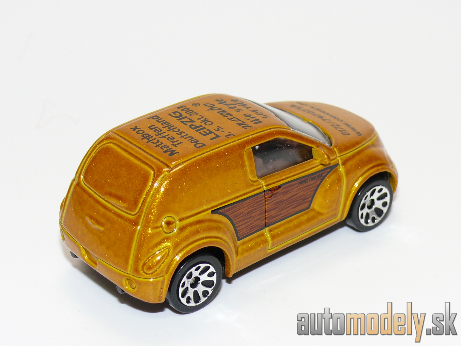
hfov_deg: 18.7
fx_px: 1398
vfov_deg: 14.1
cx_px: 230
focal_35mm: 105
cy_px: 173
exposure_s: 1/30
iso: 100
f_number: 4
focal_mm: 13.7
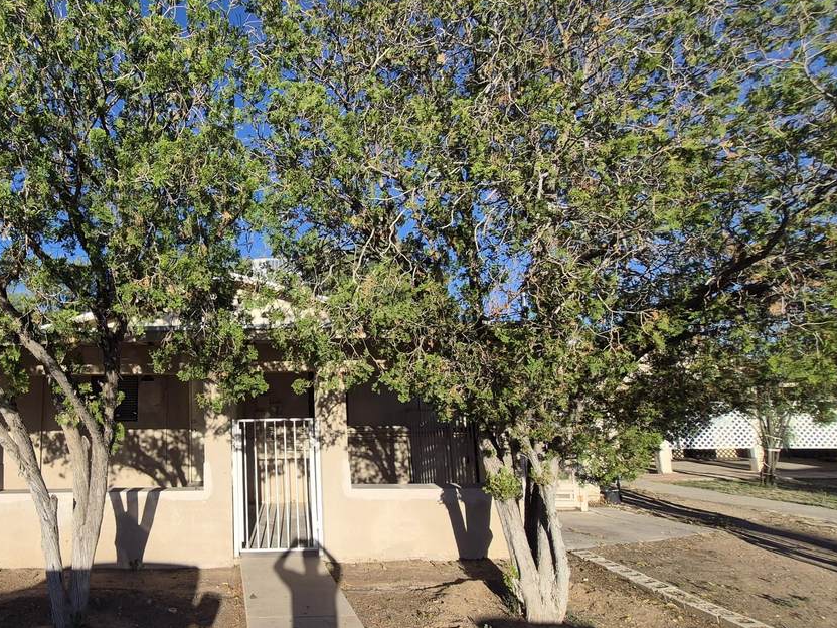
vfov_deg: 65.7
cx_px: 202
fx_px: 484
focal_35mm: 20
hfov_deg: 75.4
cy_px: 356
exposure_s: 1/1612
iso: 40
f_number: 2.2
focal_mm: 1.74
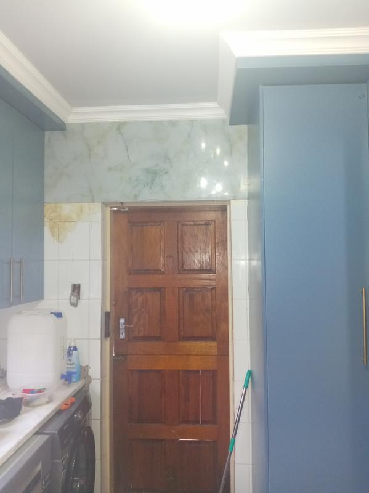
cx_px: 184
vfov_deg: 65.4
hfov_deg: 51.3
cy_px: 246
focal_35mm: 27
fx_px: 384
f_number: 1.8
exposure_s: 1/20
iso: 1275
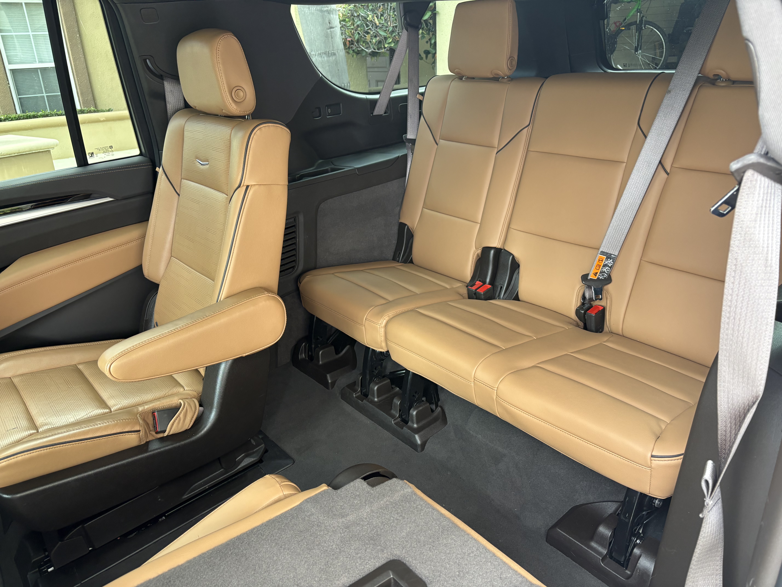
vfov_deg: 53.1
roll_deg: +1.2
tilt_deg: -22.6
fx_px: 587
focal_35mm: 26
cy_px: 294
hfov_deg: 67.3
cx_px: 391
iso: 125
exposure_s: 1/61
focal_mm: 5.96
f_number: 1.6
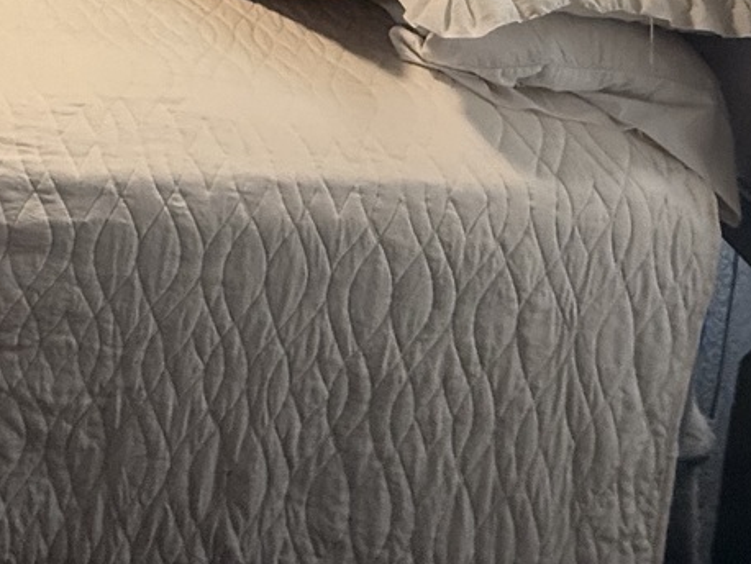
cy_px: -307
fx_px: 955
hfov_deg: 39.6
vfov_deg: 24.6
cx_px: 67
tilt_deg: -6.3
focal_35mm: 44
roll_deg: -1.7
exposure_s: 1/60
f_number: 2.2
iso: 250
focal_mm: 2.22
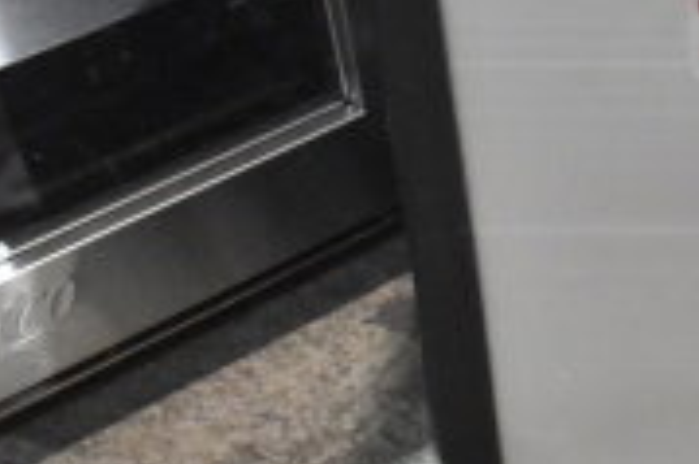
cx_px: 1144
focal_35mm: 123
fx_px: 2386
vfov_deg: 10.9
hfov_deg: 15.1
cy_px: -92
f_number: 7.1
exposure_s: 1/200
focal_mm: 24
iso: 6400
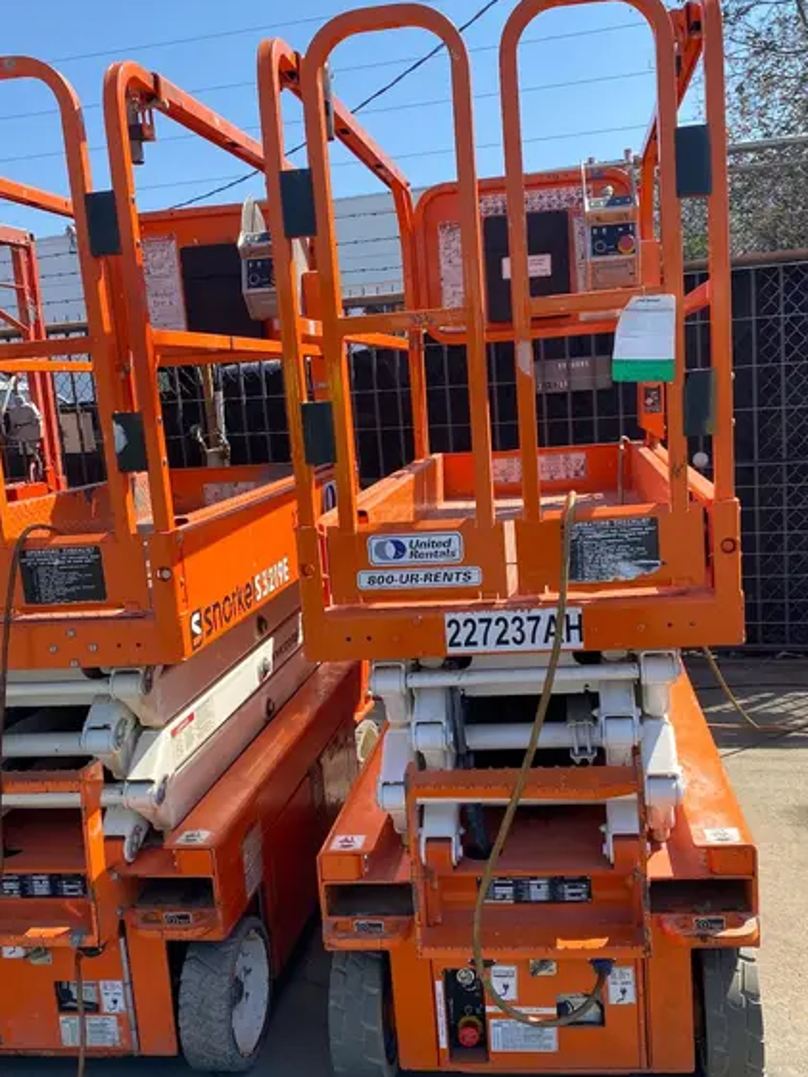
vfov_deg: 53.9
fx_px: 1058
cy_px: 579
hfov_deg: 41.8
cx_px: 436
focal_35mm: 34
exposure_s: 1/1330
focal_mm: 4.25
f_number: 1.8
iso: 32
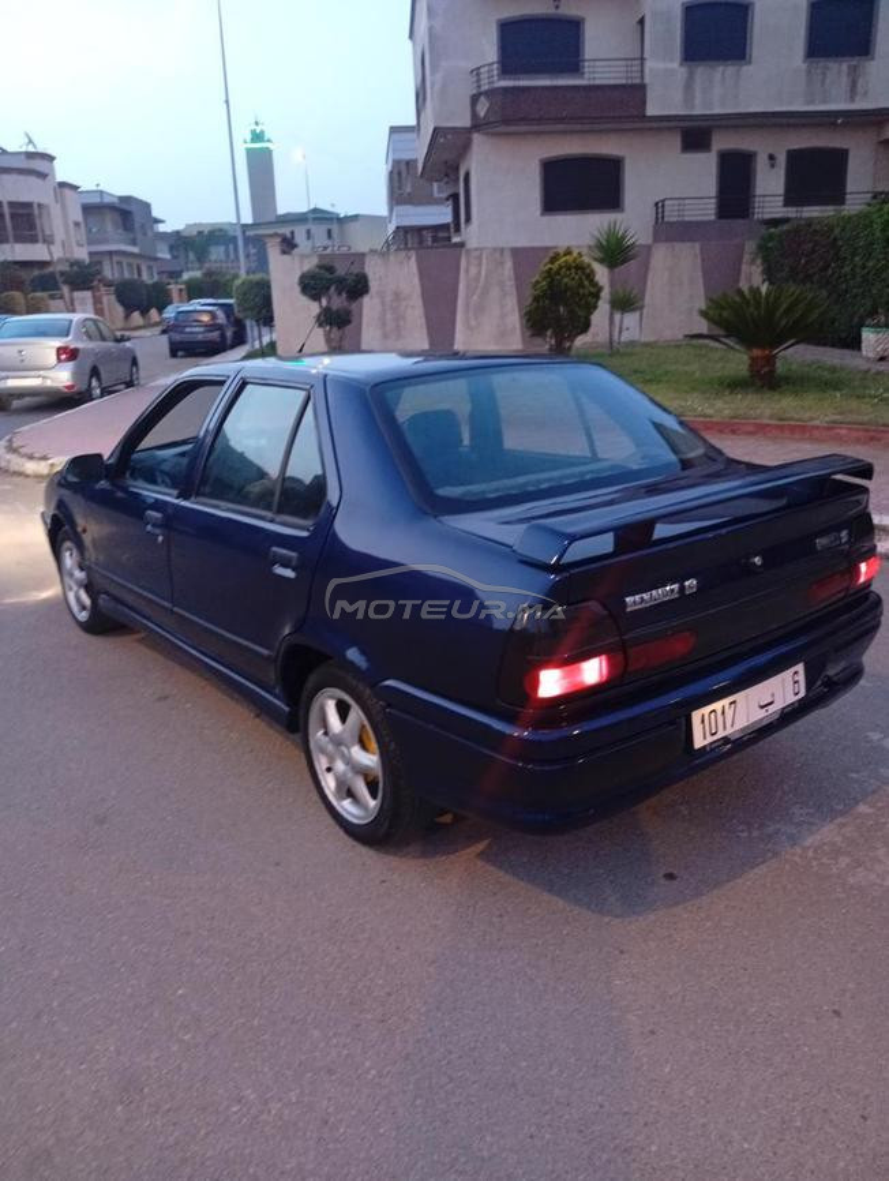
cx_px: 444
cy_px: 590
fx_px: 922
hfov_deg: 51.5
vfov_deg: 65.3
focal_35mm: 27
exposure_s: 1/20
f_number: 1.8
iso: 939
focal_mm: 3.98
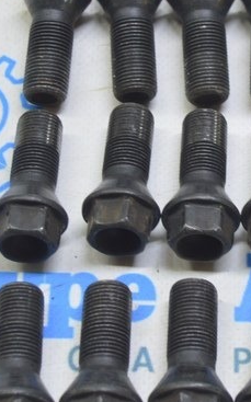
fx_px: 1403
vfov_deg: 16.3
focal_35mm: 128
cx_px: 195
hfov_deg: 10.2
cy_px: 132
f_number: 5.6
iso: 400
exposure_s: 1/20
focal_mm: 30
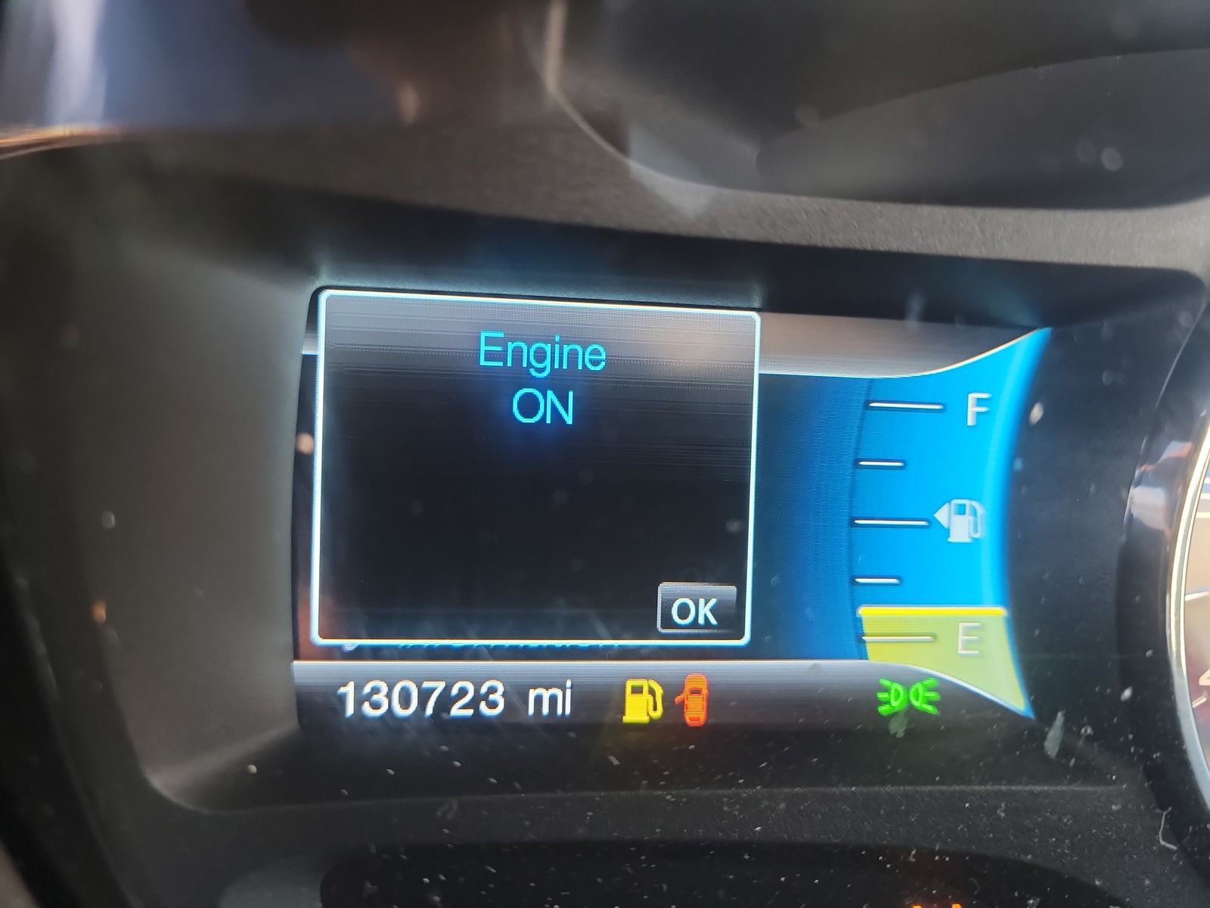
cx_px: 605
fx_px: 839
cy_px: 454
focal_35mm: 24
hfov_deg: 71.6
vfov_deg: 56.8
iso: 929
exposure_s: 1/30
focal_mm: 6.7
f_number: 1.8
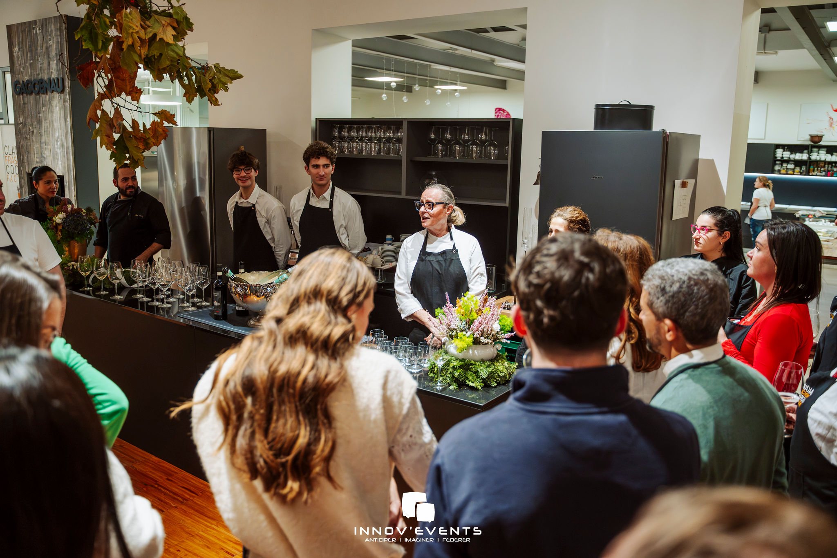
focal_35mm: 29
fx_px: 674
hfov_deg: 63.7
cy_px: 279
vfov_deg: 45.0
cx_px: 418
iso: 5000
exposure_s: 1/250
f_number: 2.8
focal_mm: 29
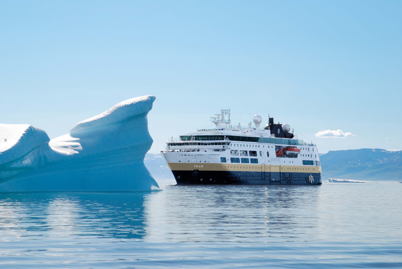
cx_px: 201
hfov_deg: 17.5
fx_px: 1308
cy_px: 134
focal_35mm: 117
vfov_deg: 11.7
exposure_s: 1/200
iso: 100
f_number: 6.3
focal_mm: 78
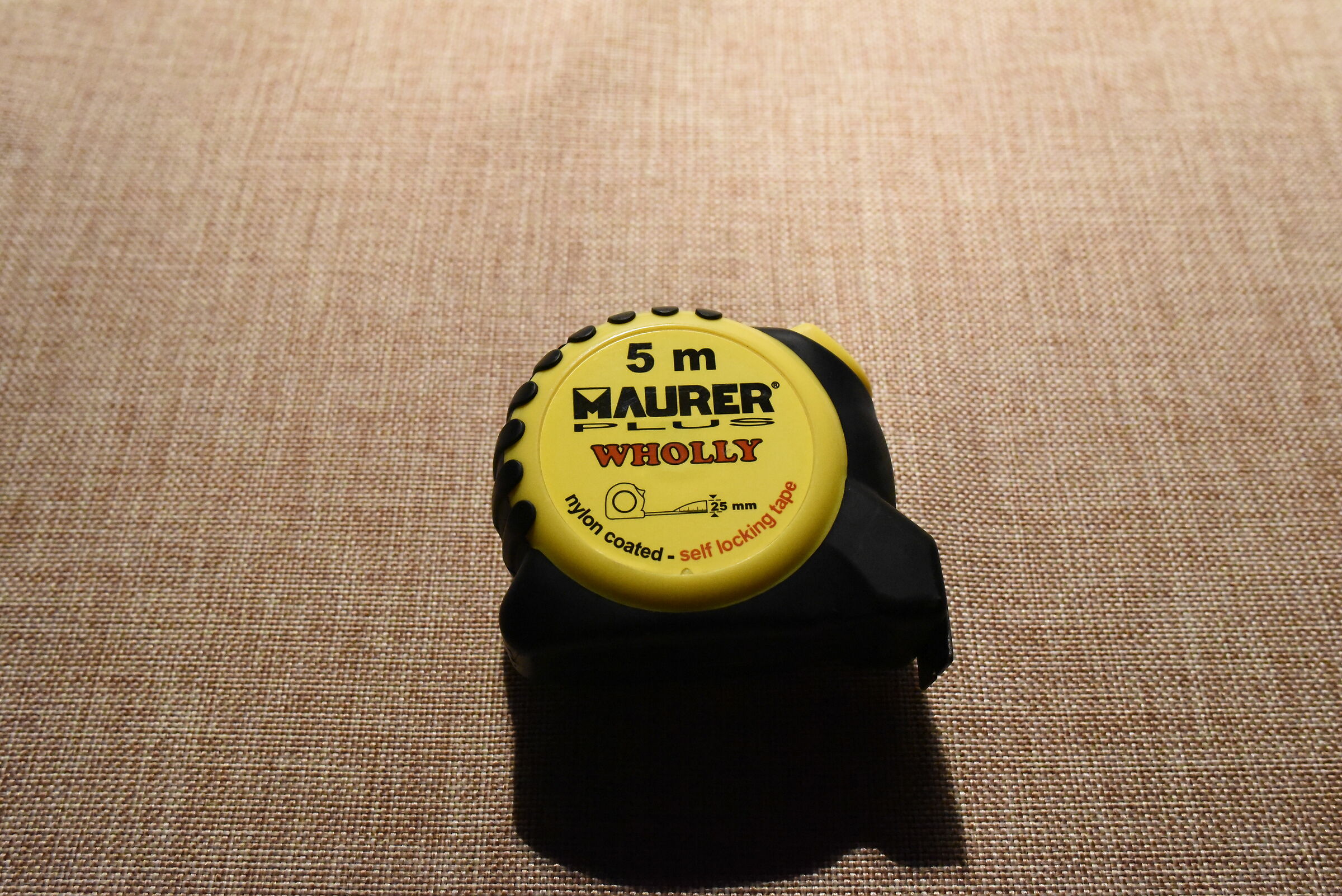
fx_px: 1044
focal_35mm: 28
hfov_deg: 65.5
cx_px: 671
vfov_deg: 46.4
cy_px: 448
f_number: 9.5
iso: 12800
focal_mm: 28
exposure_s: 1/250
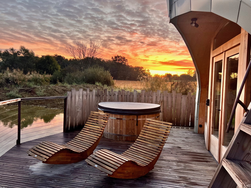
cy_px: 94
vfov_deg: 53.1
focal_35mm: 26
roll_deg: -2.1
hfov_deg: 67.3
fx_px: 189
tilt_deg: -3.0
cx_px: 126
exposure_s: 1/121
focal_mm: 5.7
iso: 100
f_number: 1.5
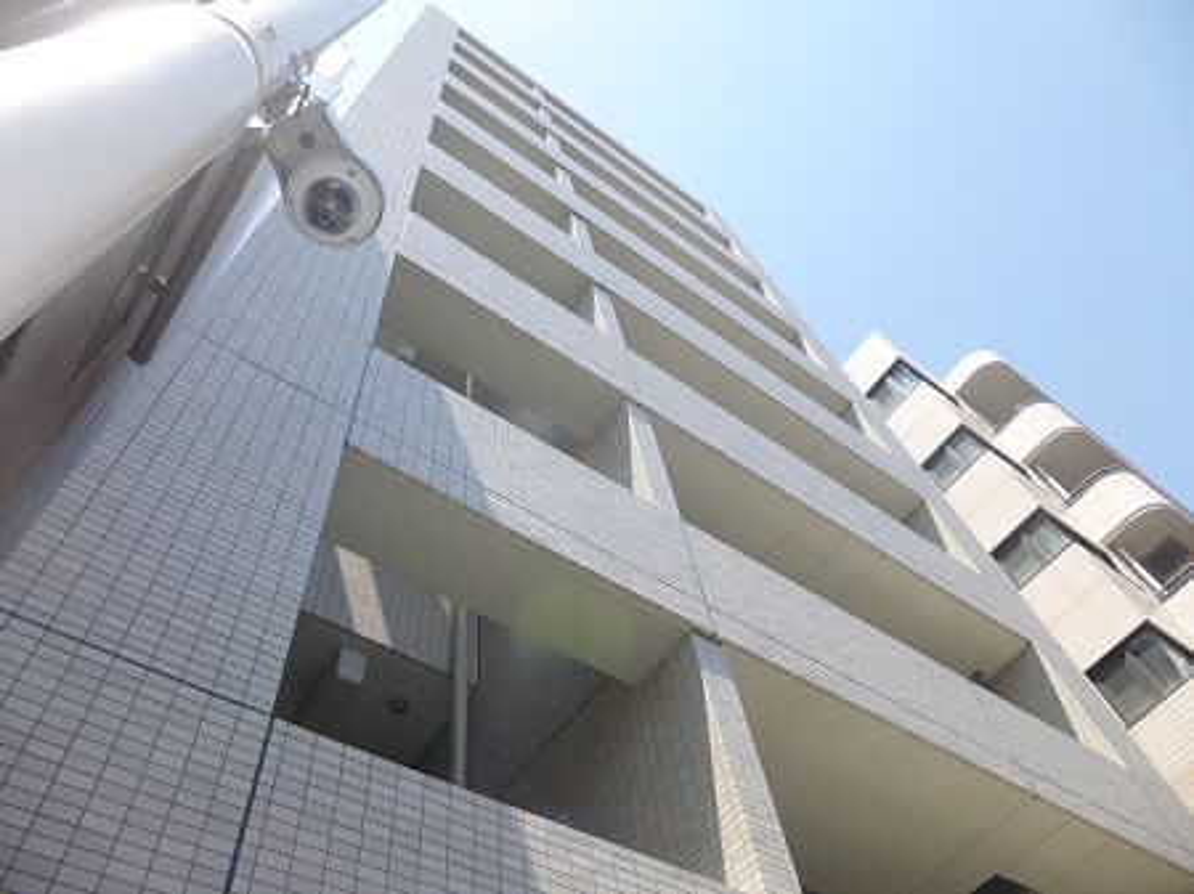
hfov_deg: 69.4
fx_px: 862
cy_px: 447
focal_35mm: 25
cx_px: 597
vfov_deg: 54.8
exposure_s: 1/800
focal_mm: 4.5
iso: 100
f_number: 3.1
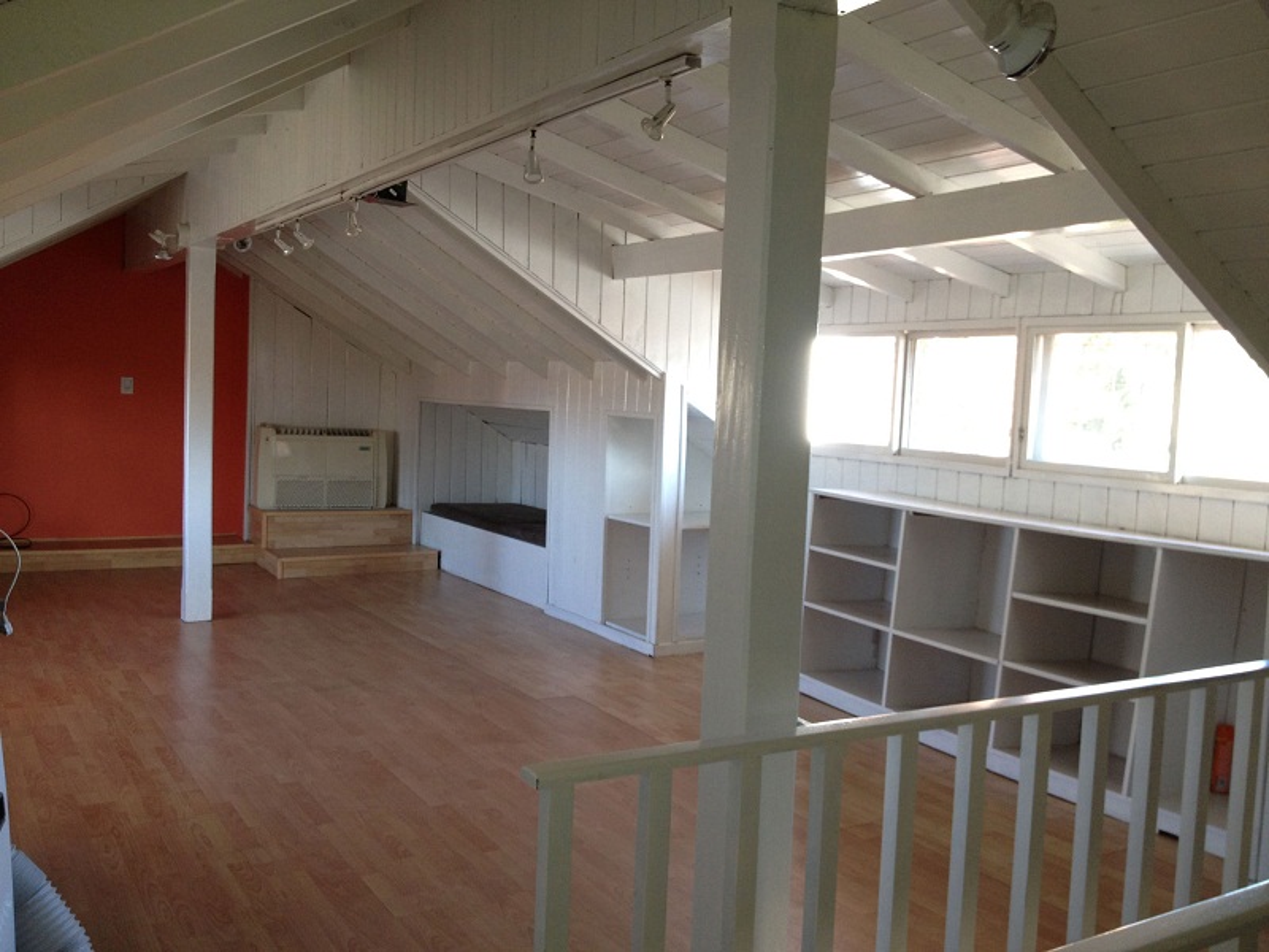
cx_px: 634
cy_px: 476
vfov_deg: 40.7
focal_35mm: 35
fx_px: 1283
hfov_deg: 52.6
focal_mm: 4.28
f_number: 2.4
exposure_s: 1/20
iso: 100
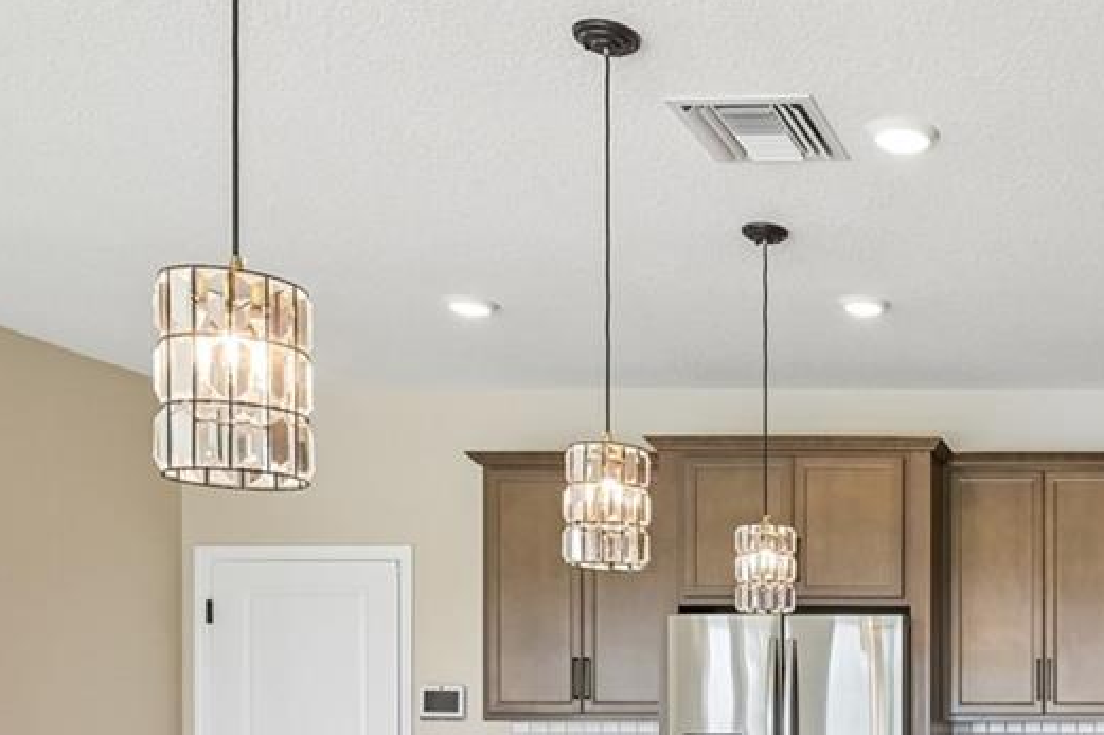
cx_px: 1165
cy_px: 712
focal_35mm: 43
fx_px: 1318
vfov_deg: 29.4
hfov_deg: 38.8
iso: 400
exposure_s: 1/50
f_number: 8
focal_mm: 14
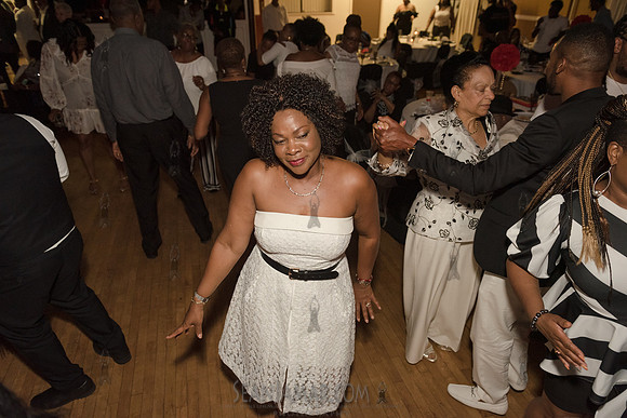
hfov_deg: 73.7
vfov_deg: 53.2
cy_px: 209
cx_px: 314
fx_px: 418
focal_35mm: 24
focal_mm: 24
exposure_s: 1/250
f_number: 3.5
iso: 2000
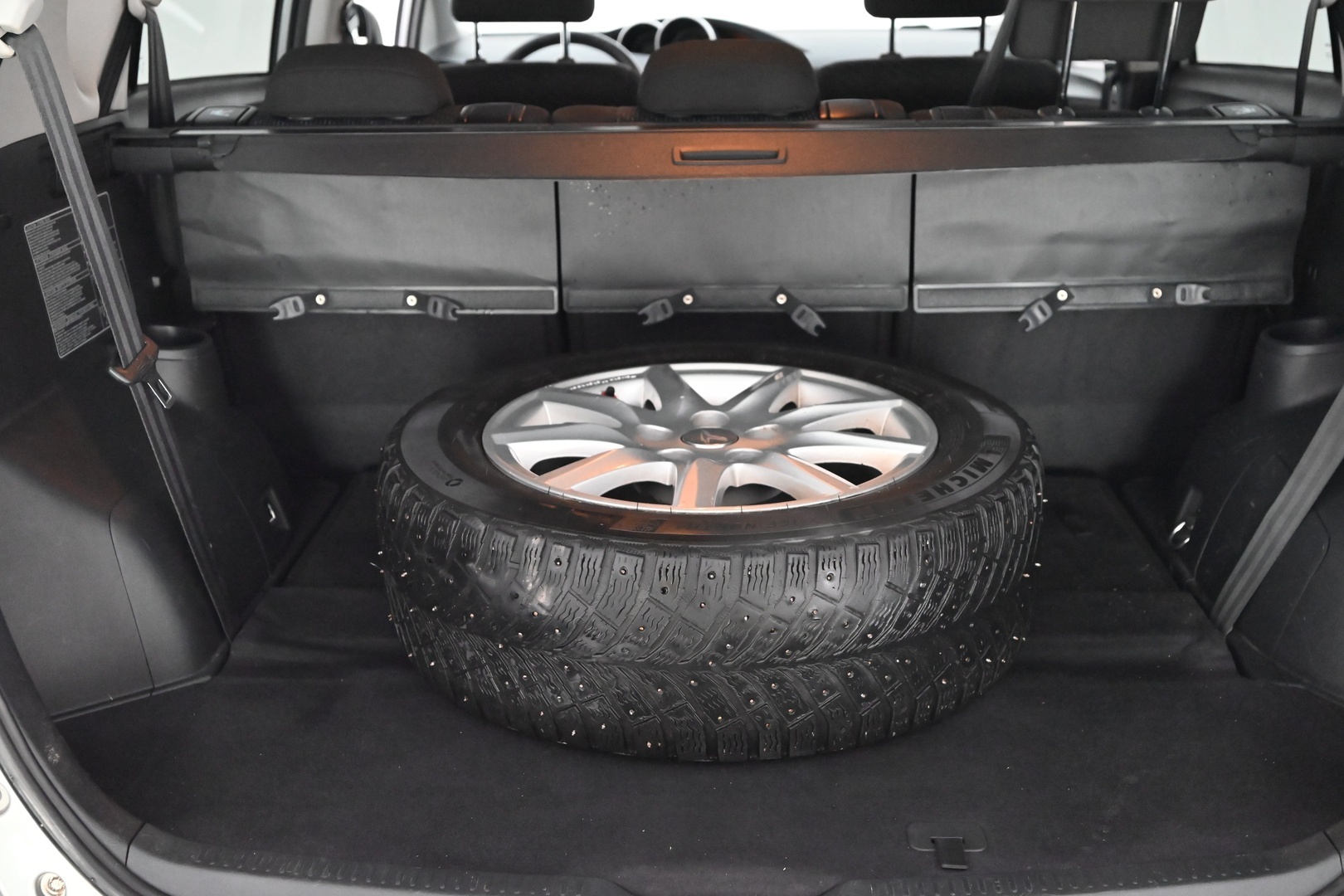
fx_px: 1531
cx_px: 672
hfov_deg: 47.4
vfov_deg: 32.6
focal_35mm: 41
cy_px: 448
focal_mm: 41
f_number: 5.6
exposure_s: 1/60
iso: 10000
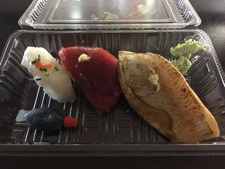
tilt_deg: -55.0
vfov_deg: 48.2
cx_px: 112
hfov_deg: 61.7
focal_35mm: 29
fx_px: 188
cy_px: 84
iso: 320
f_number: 2.2
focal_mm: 4.15
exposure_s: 1/15
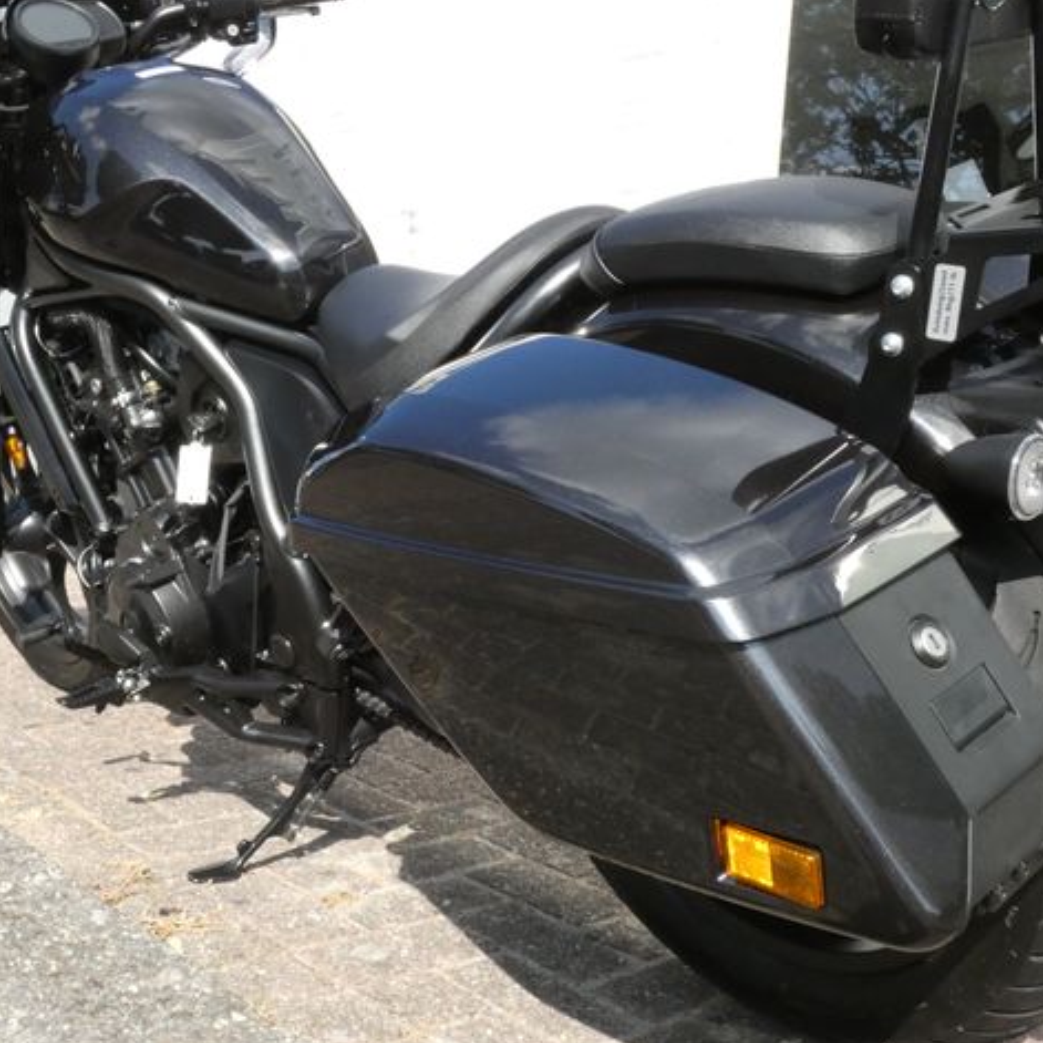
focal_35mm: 42
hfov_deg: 39.7
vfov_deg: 40.0
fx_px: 1432
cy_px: 523
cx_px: 383
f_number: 7.1
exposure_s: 1/1000
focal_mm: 6.2
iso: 800
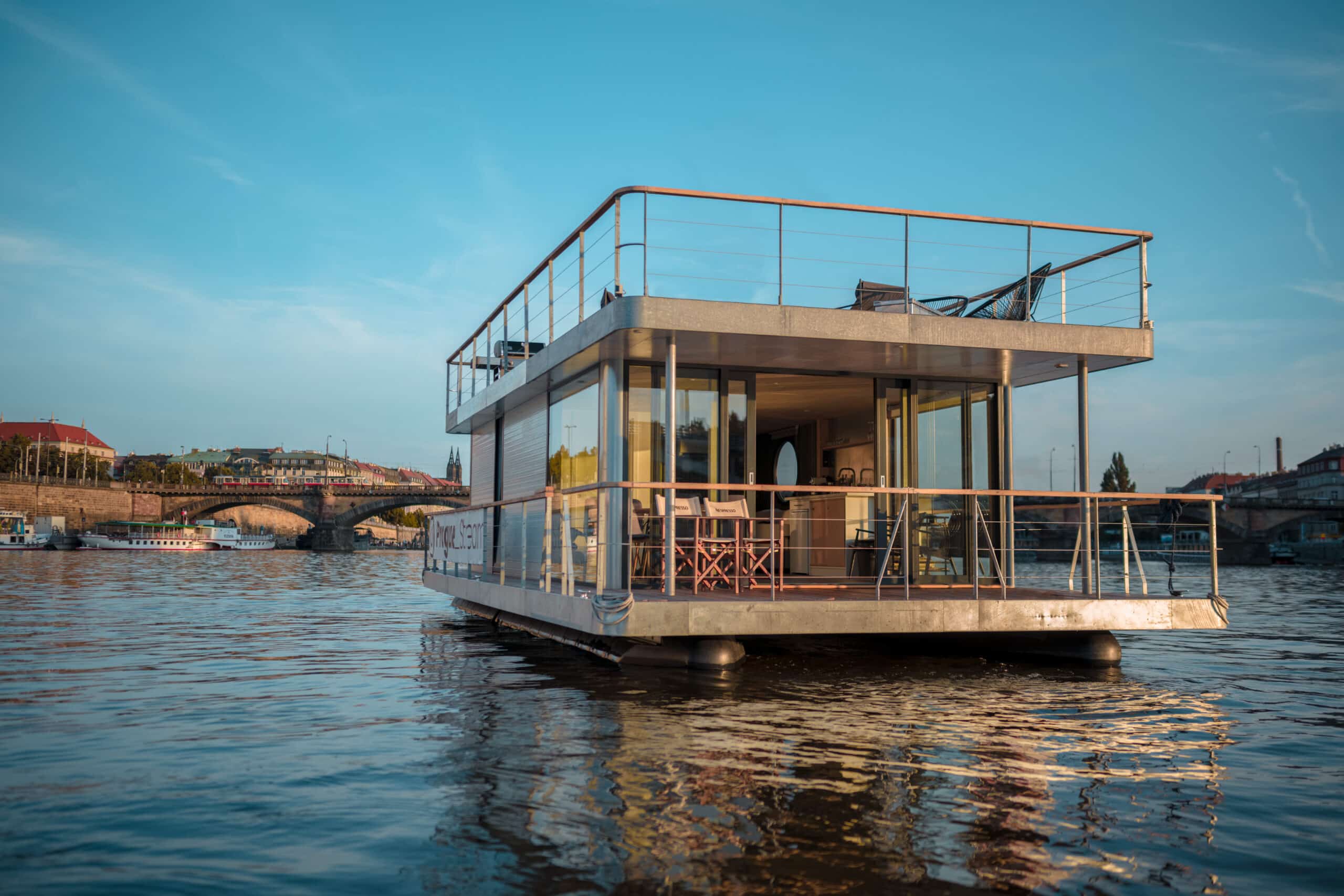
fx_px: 1307
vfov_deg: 37.9
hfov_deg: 54.4
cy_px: 448
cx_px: 672
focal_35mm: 35
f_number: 1.8
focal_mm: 35
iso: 64
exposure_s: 1/800
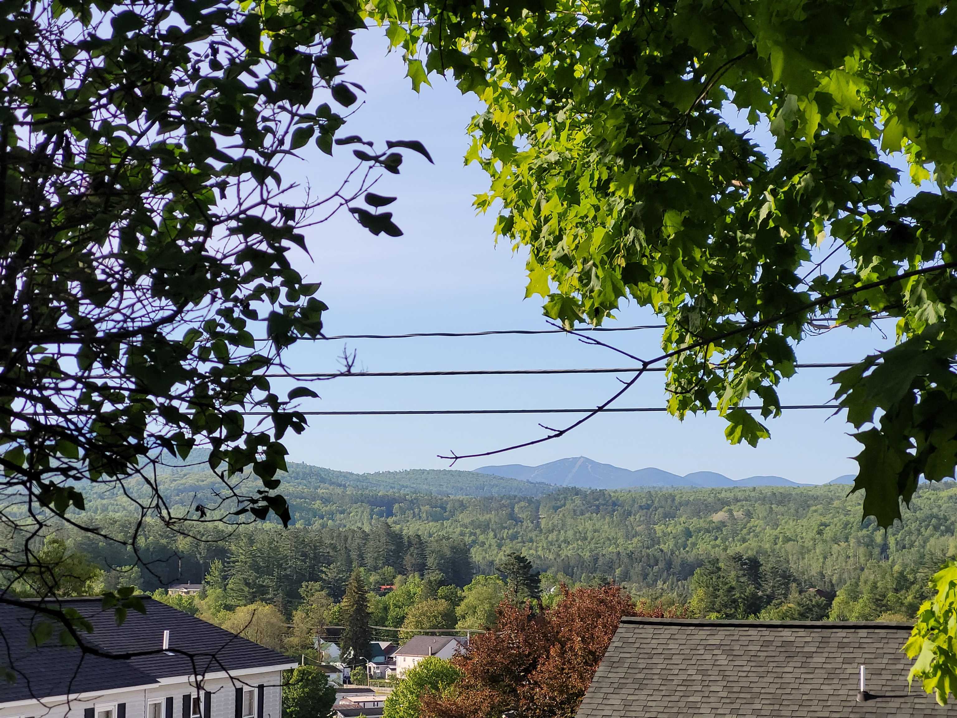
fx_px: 2101
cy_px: 359
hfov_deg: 25.7
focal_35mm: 76
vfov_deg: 19.4
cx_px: 478
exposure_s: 1/661
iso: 25
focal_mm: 7.12
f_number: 2.4
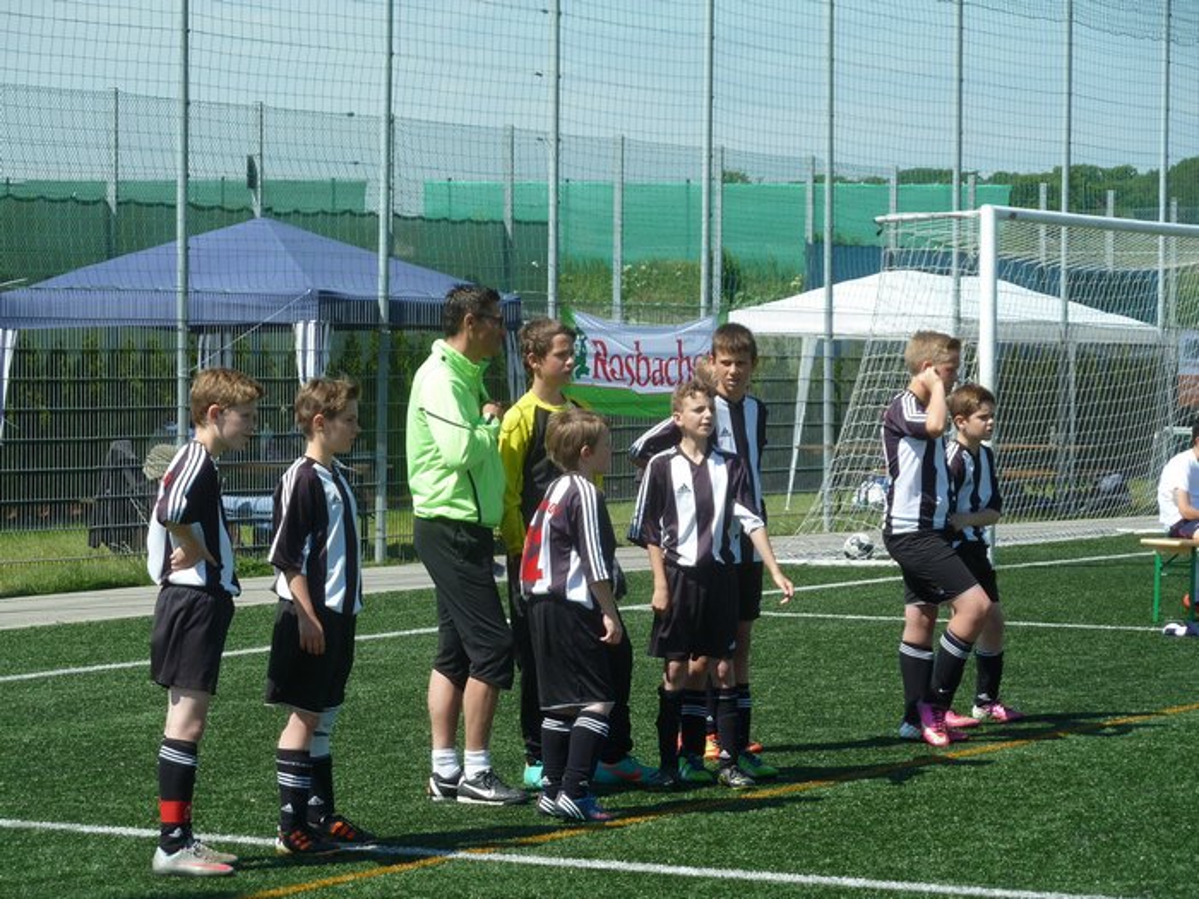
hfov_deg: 15.4
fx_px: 4434
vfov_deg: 11.6
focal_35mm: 128
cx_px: 600
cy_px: 450
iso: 80
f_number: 4.4
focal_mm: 21
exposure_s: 1/400
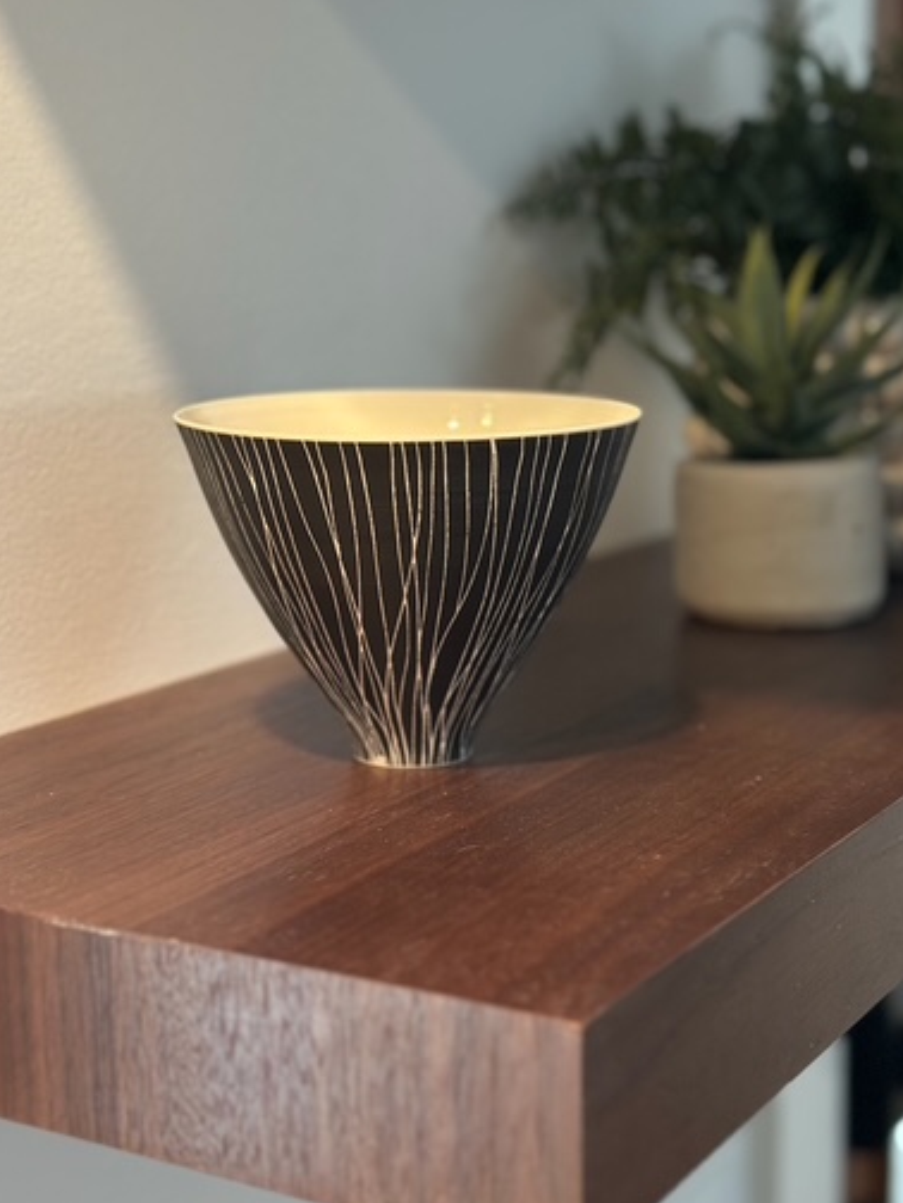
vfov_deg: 31.6
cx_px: 485
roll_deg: -0.5
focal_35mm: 61
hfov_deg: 24.0
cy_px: 523
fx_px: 2122
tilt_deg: -8.5
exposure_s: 1/40
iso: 400
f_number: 1.78
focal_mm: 6.86
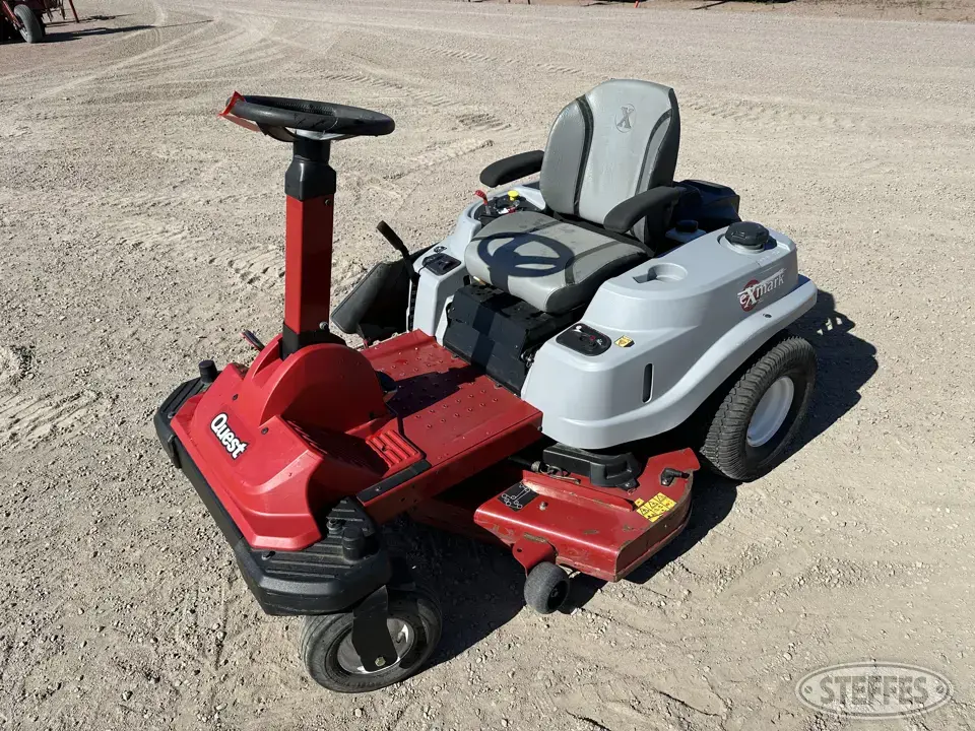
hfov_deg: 71.6
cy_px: 366
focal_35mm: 24
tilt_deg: -31.3
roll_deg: +2.1
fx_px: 676
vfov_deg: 56.8
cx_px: 488
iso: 80
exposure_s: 1/5525
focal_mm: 6.86
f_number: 1.78
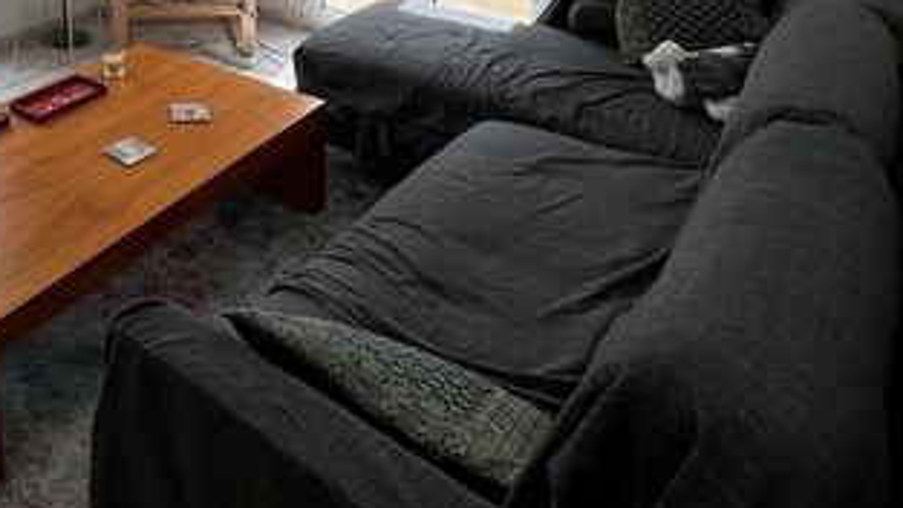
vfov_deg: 32.3
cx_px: 52
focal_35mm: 29
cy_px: -121
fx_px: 694
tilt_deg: -8.4
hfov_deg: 55.1
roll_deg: +3.5
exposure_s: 1/402
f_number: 1.8
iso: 32
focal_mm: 1.57
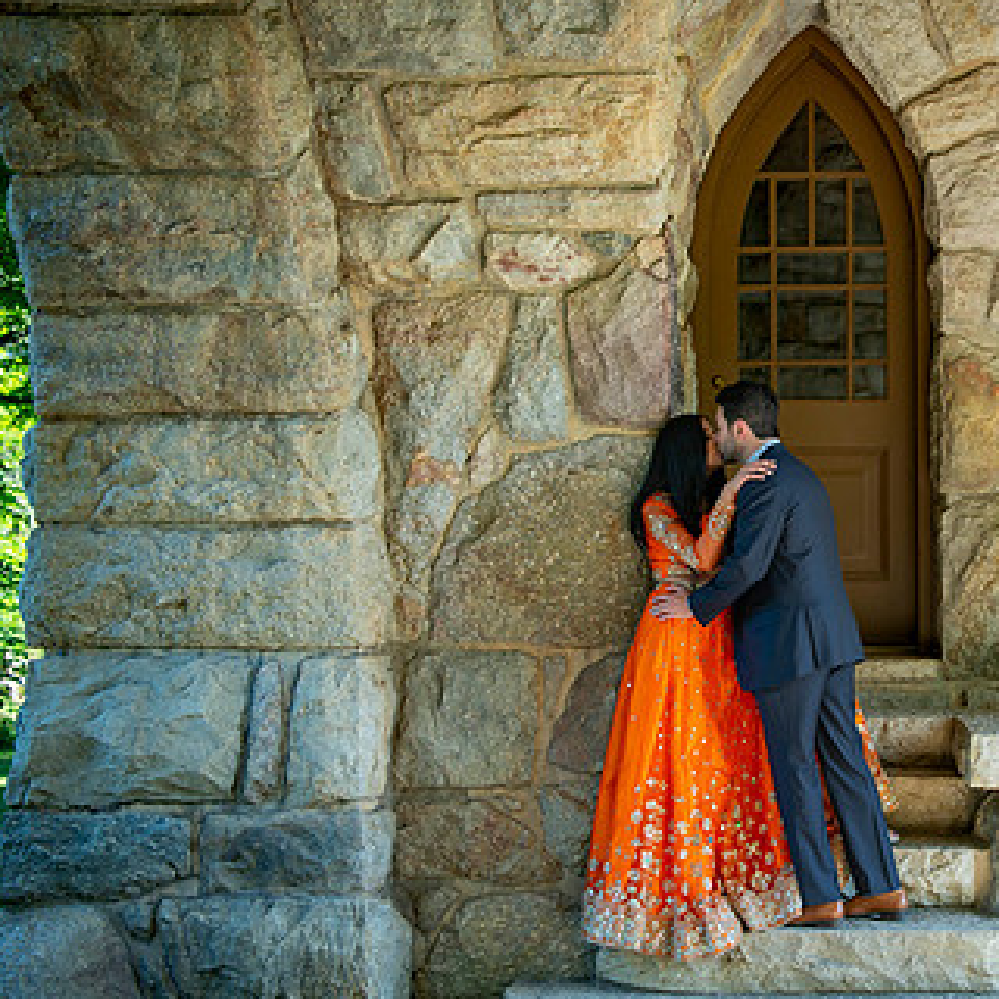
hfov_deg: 29.1
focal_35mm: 57
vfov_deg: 30.0
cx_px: 855
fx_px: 1861
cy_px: 525
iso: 160
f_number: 2.8
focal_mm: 34
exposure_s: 1/200
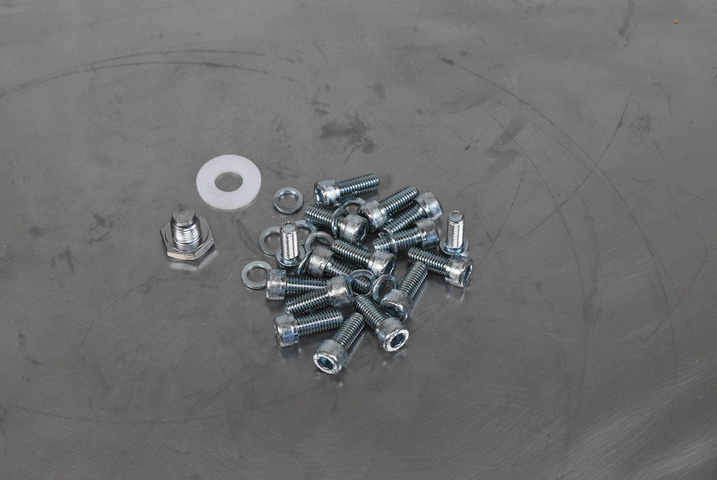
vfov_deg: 16.6
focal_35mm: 82
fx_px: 1644
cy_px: 240
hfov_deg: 24.6
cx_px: 358
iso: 1250
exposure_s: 1/200
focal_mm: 55
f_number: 7.1
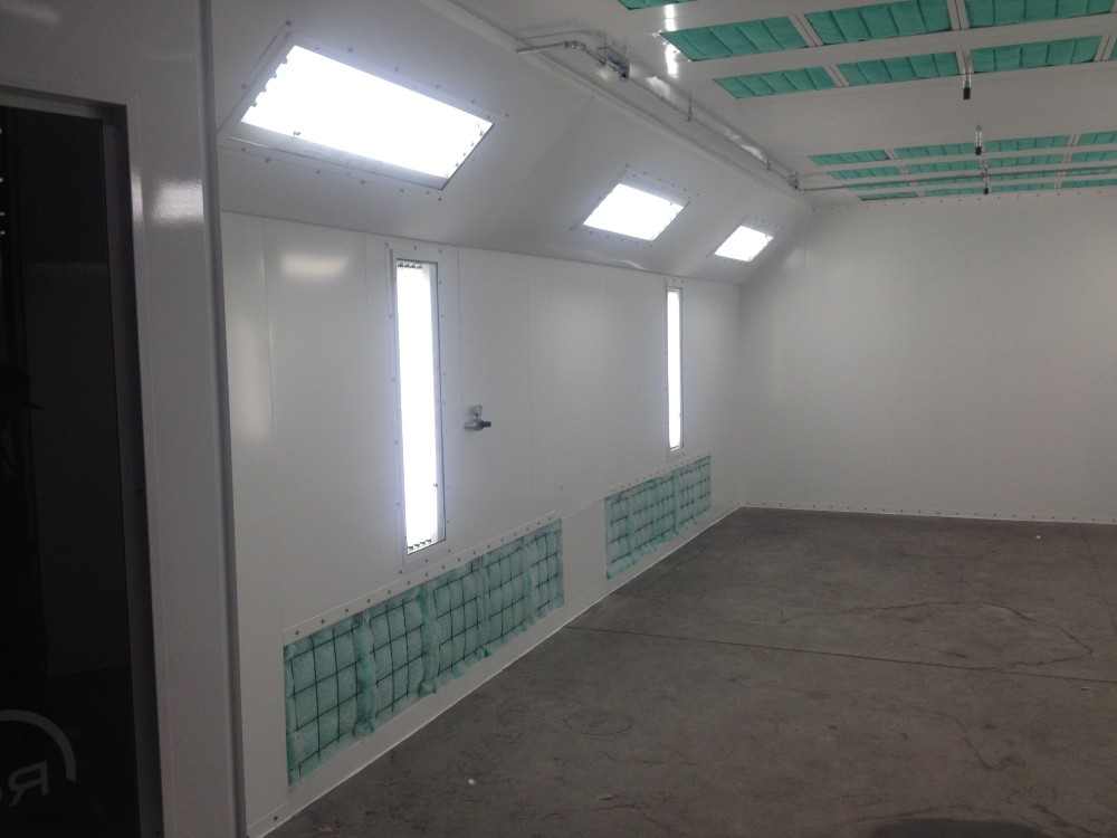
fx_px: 1129
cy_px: 419
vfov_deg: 40.7
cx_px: 558
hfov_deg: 52.6
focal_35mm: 35
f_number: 2.4
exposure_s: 1/120
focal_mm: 4.28
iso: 50
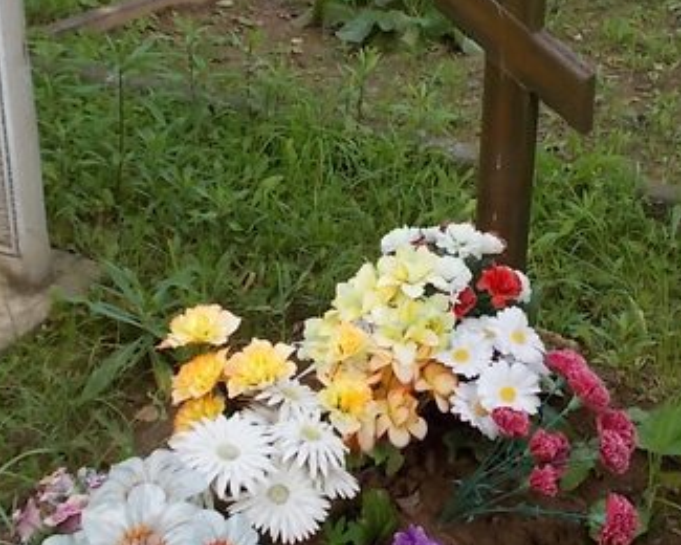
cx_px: 476
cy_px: 145
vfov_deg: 21.1
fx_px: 1451
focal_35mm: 72
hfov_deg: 26.2
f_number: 3.4
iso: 80
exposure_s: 1/160
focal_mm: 5.3
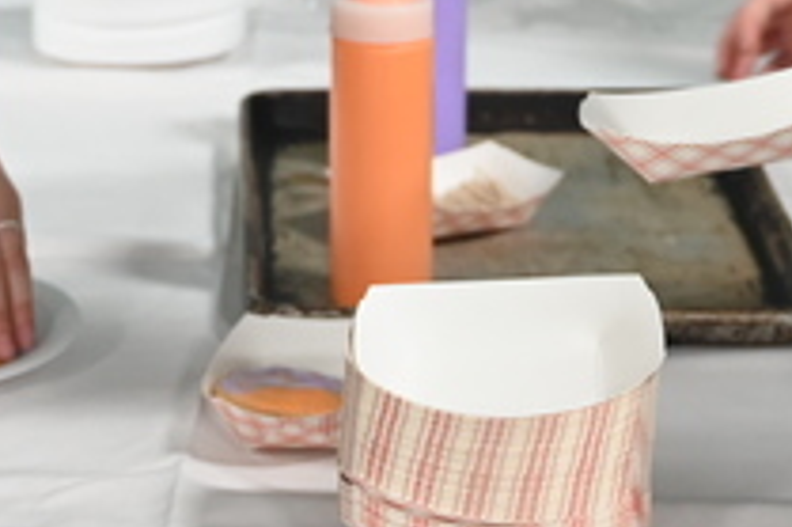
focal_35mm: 159
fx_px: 3505
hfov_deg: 12.9
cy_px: -218
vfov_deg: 8.4
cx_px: 337
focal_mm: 32.5
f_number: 2.8
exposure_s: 1/125
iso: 1250
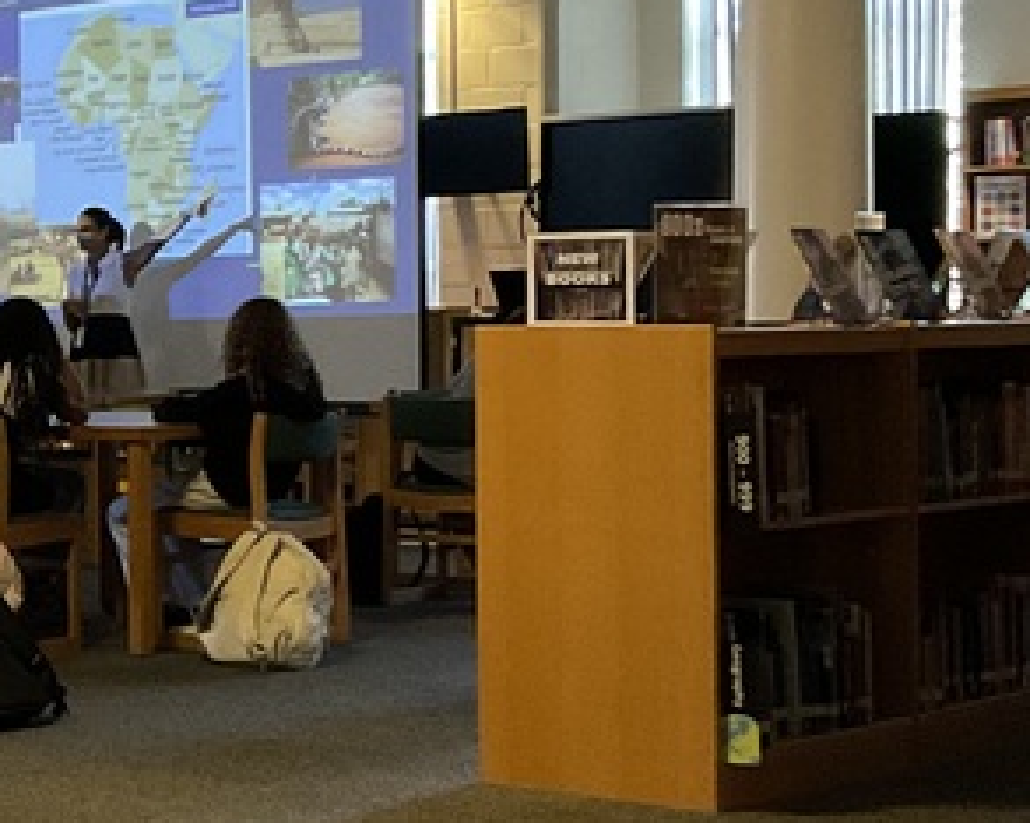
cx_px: -225
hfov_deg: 18.3
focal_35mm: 99
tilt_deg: -1.6
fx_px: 3016
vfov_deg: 15.5
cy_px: 362
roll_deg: +0.1
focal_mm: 3
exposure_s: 1/30
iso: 320
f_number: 1.8
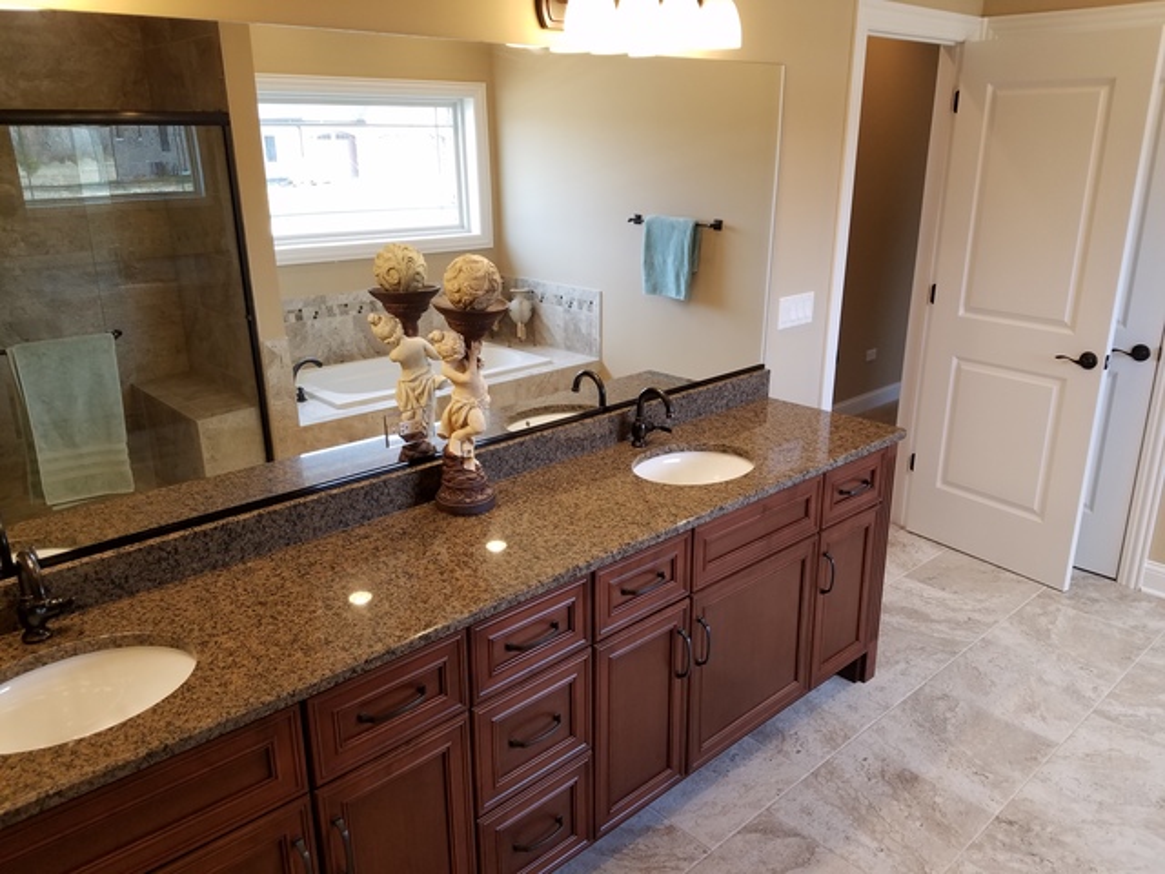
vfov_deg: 53.1
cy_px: 437
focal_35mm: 26
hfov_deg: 67.3
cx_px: 582
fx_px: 875
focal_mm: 4.2
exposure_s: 1/60
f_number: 1.7
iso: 80
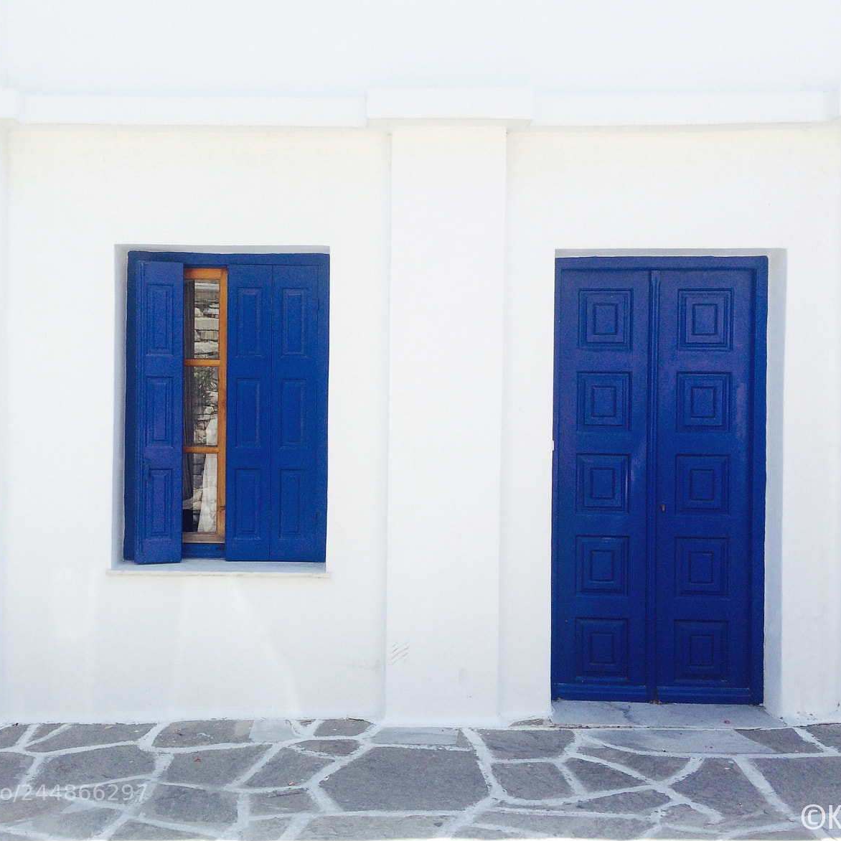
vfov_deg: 47.2
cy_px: 418
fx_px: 962
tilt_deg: -1.5
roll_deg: -0.6
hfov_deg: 47.0
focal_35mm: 35
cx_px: 347
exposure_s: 1/1172
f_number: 2.2
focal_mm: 4.15
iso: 32
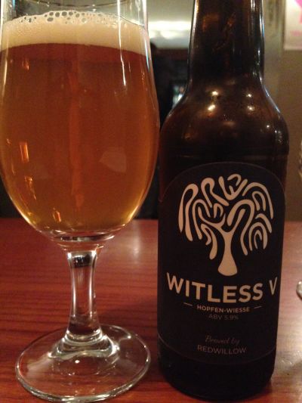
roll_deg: -0.1
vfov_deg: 55.3
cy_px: 202
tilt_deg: -6.9
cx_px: 151
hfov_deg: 43.0
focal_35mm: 33
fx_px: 384
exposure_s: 1/15
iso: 800
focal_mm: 4.12
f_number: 2.4
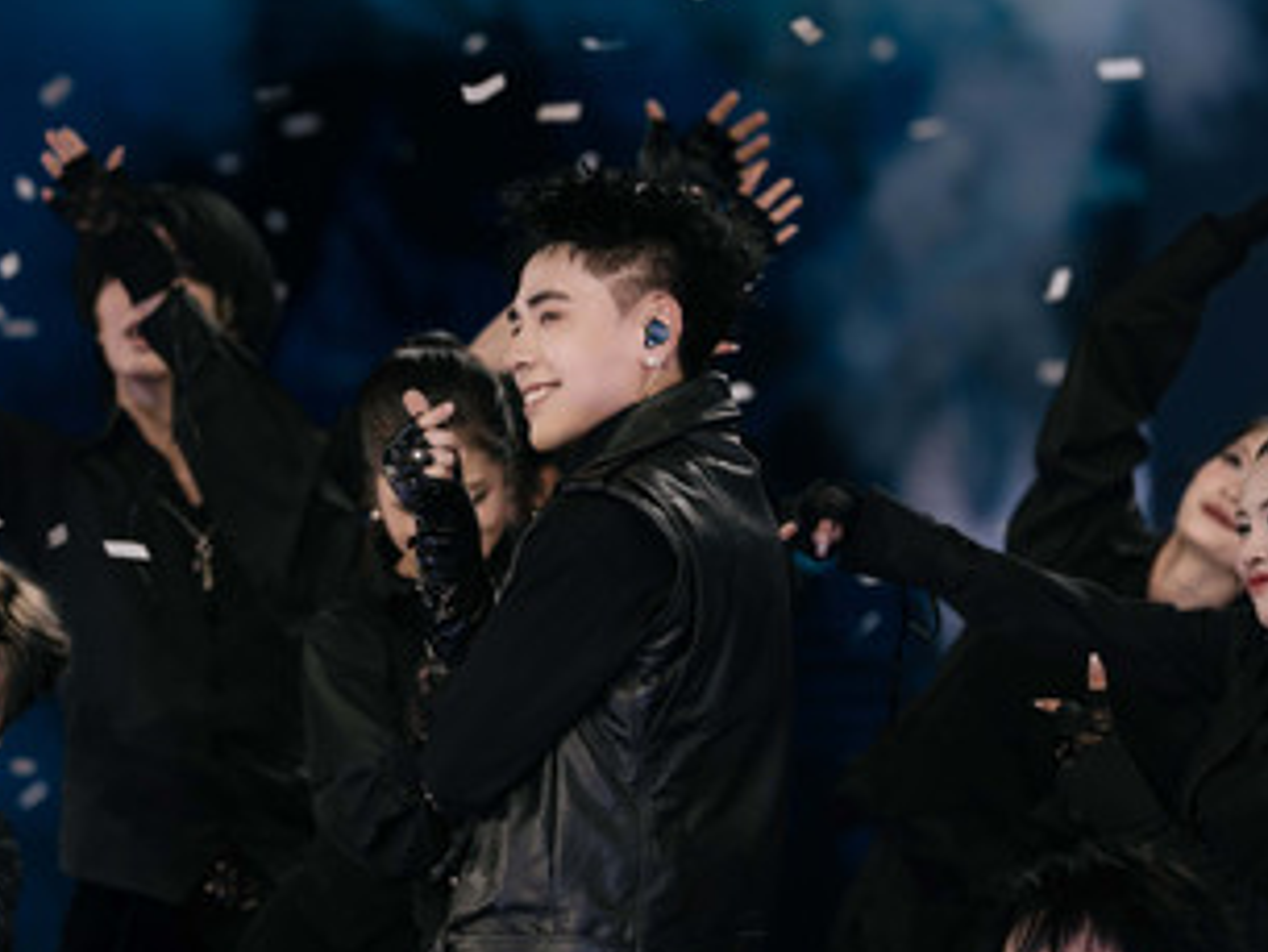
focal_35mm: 296
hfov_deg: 6.7
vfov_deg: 5.0
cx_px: 478
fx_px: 10858
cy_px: 572
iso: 500
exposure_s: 1/400
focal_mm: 188.2
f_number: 3.5
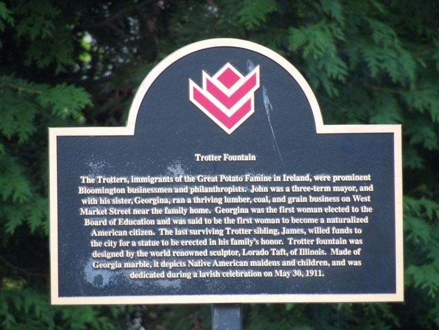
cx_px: 220
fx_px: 10754
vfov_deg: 1.8
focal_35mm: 848
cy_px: 165
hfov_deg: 2.3
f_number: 4.8
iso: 800
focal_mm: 152.1
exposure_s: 1/34
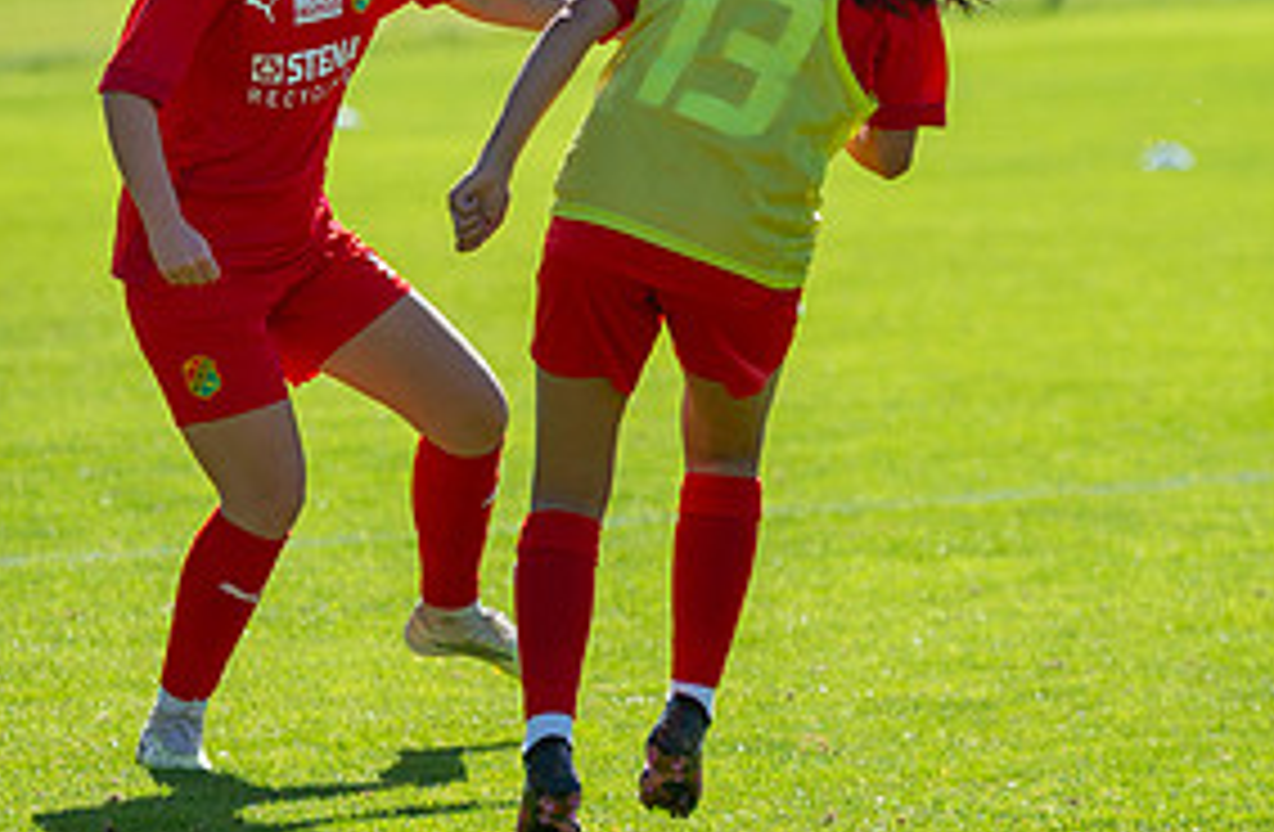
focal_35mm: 382
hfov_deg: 5.4
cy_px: 17
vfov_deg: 3.5
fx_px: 13437
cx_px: 289
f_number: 3.2
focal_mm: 150
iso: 220
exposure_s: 1/2000
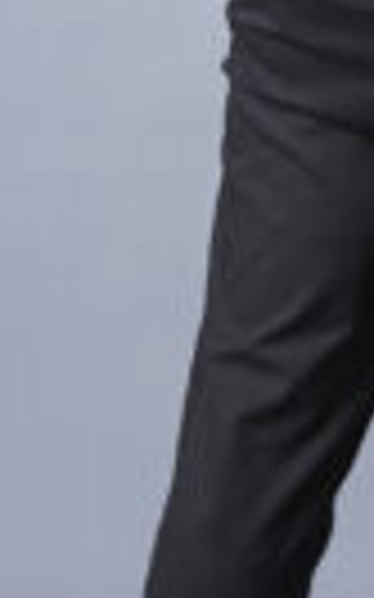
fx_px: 2824
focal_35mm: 173
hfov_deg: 7.5
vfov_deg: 12.1
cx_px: 451
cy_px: 211
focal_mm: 50
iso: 100
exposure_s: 1/60
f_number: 2.8
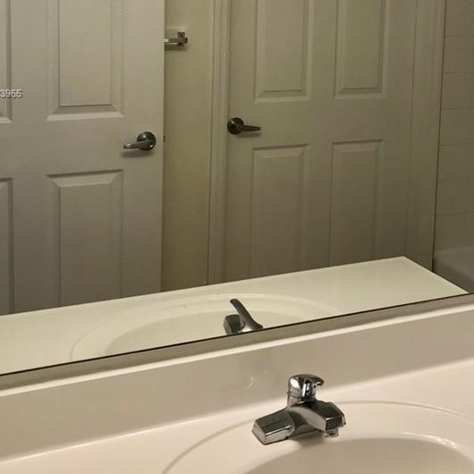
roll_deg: -2.4
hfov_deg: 30.1
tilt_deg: -7.0
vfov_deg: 29.8
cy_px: 94
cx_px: 344
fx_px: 868
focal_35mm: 56
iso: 20
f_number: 1.8
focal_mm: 3.99
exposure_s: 1/125
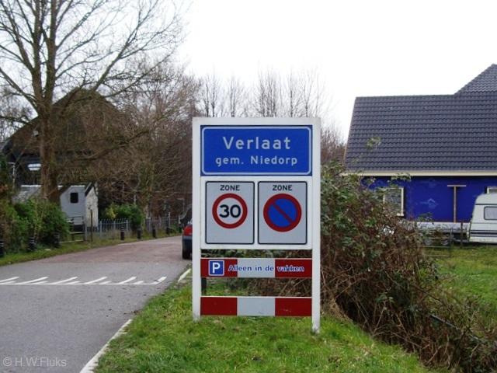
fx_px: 546
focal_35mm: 38
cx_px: 248
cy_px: 186
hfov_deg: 49.0
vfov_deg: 37.7
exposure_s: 1/125
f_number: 2.8
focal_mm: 7.9
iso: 100
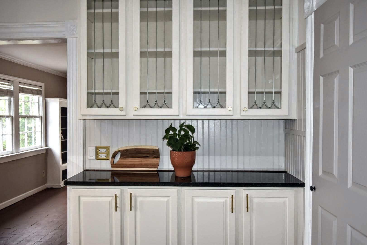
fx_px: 306
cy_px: 122
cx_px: 184
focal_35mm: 30
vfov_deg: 43.6
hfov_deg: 61.9
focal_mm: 20
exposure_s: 1/125
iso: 500
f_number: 5.6
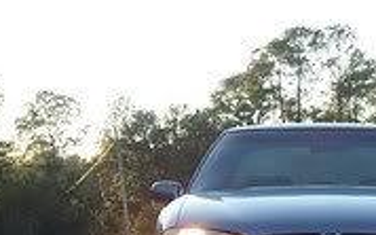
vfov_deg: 9.3
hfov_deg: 14.6
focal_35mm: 141
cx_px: 393
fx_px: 1444
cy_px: 188
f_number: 2.8
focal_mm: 5.6
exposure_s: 1/250
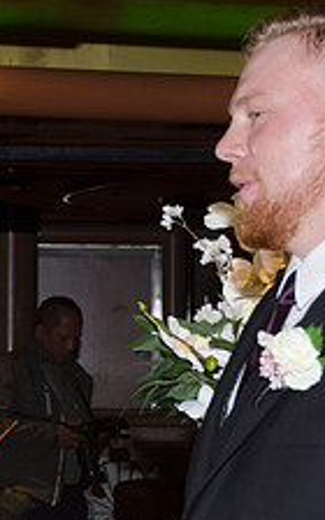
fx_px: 2012
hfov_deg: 9.2
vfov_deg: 14.7
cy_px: 364
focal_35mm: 142
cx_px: 132
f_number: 5.6
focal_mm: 36
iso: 400
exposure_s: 1/60
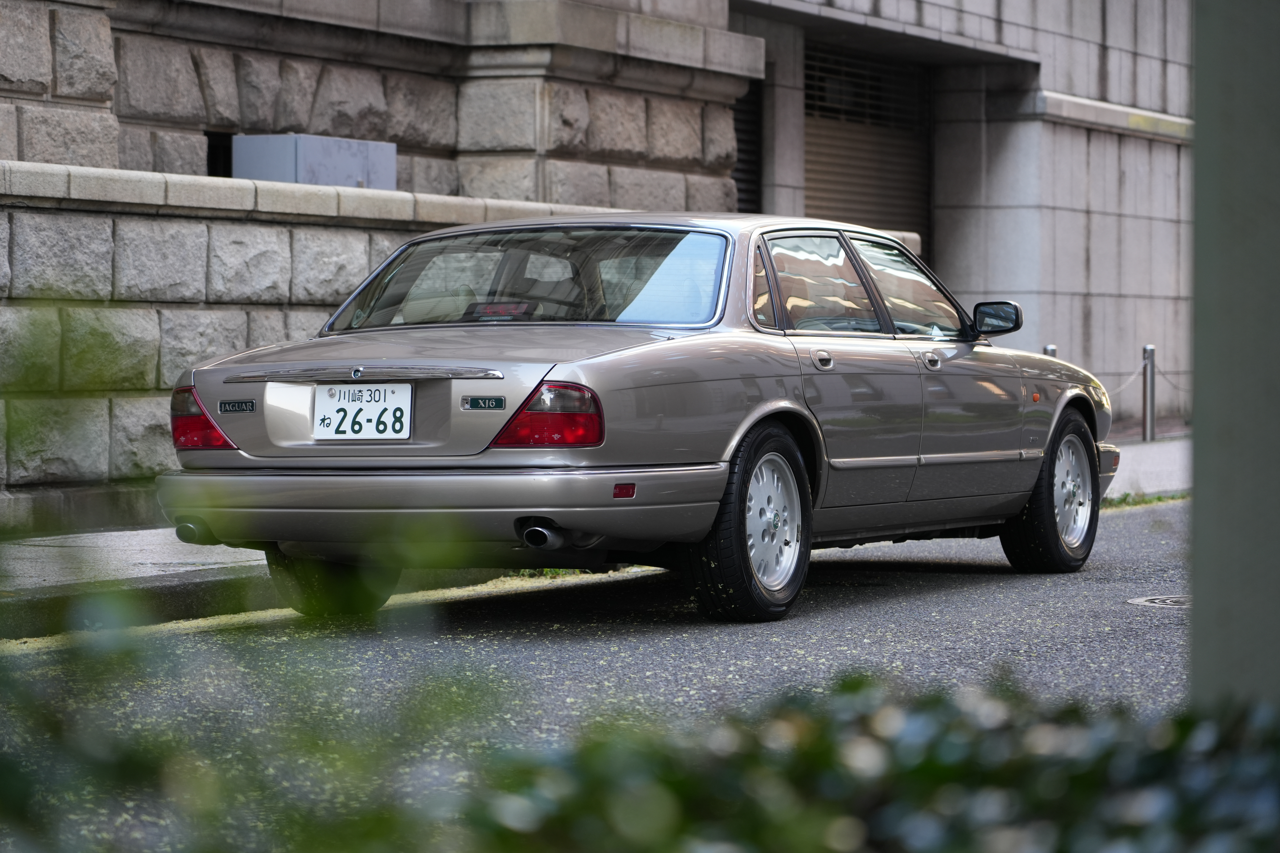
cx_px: 640
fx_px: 3733
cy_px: 426
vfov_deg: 13.0
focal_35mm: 105
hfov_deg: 19.5
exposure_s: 1/160
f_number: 4
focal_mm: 105
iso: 640
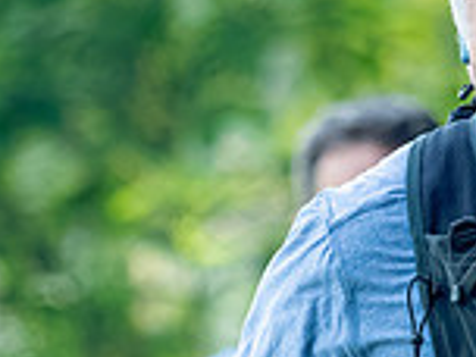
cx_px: 348
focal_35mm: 1144
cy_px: 290
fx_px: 15731
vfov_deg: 1.3
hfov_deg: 1.7
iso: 3200
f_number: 2.8
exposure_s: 1/1000
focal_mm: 150
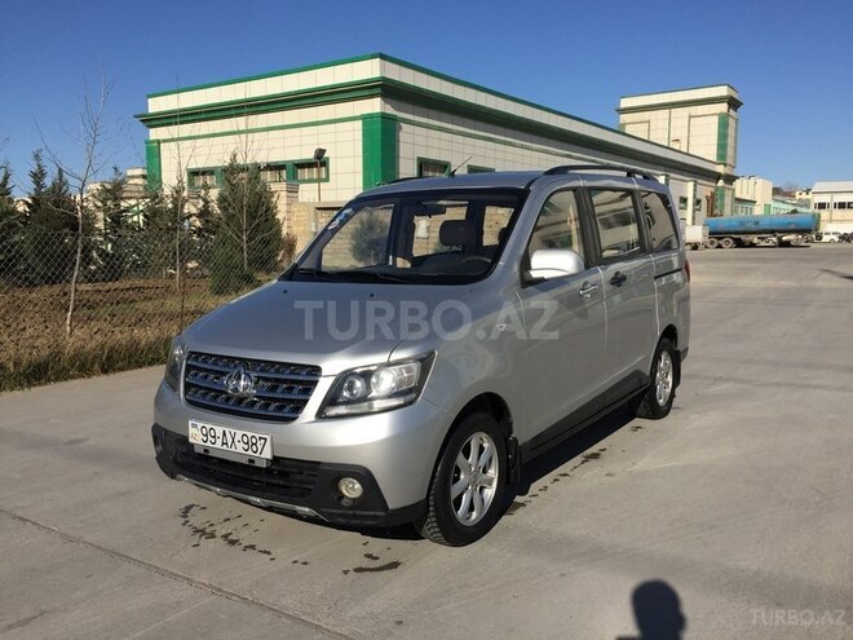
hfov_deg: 61.7
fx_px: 715
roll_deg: -1.0
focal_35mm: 29
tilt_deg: -6.7
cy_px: 320
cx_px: 426
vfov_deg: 48.2
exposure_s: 1/3597
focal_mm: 4.15
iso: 32
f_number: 2.2
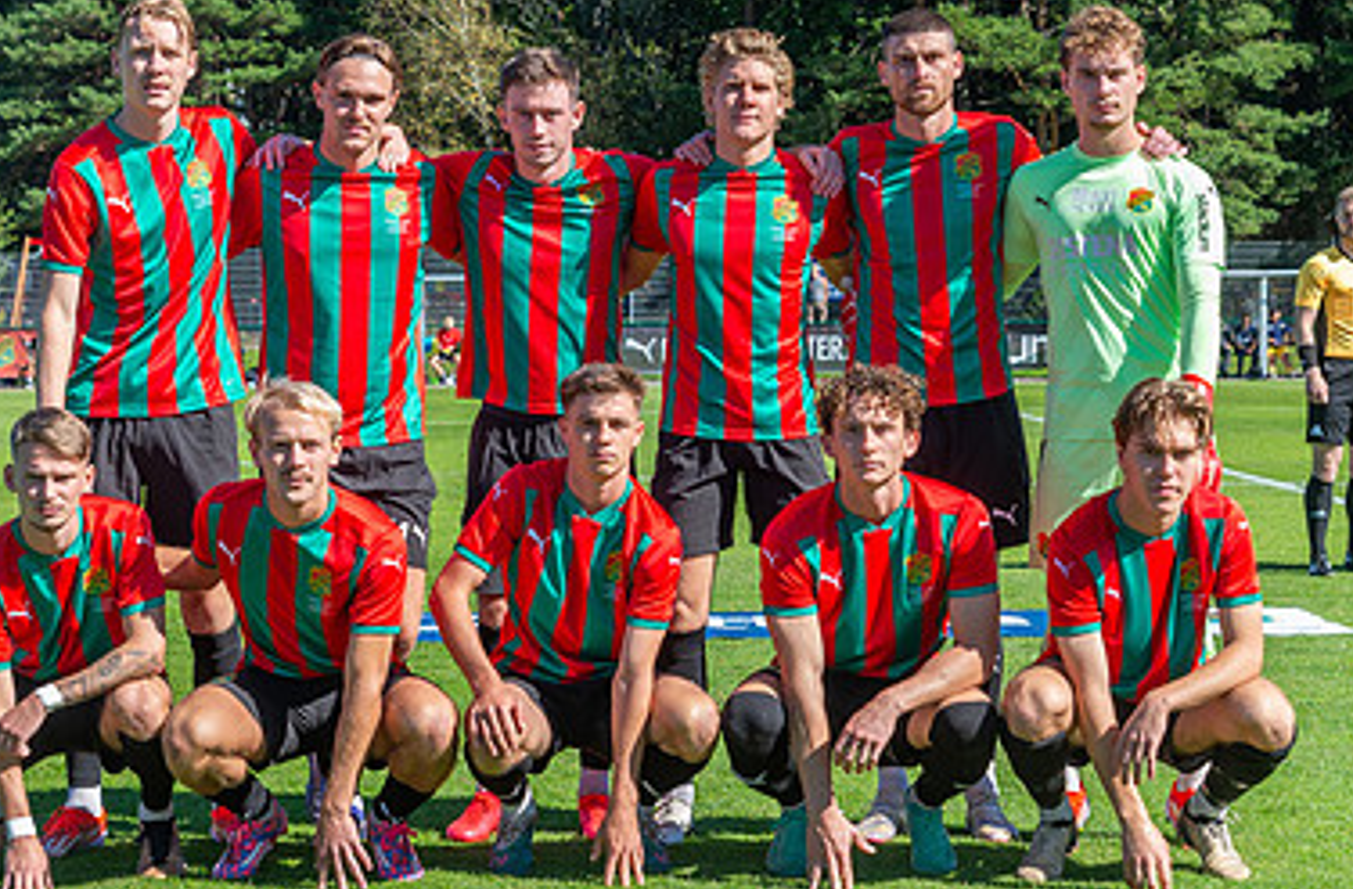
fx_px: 3517
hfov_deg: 21.8
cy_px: 331
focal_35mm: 94
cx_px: 680
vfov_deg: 14.4
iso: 180
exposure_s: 1/800
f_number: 4
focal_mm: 46
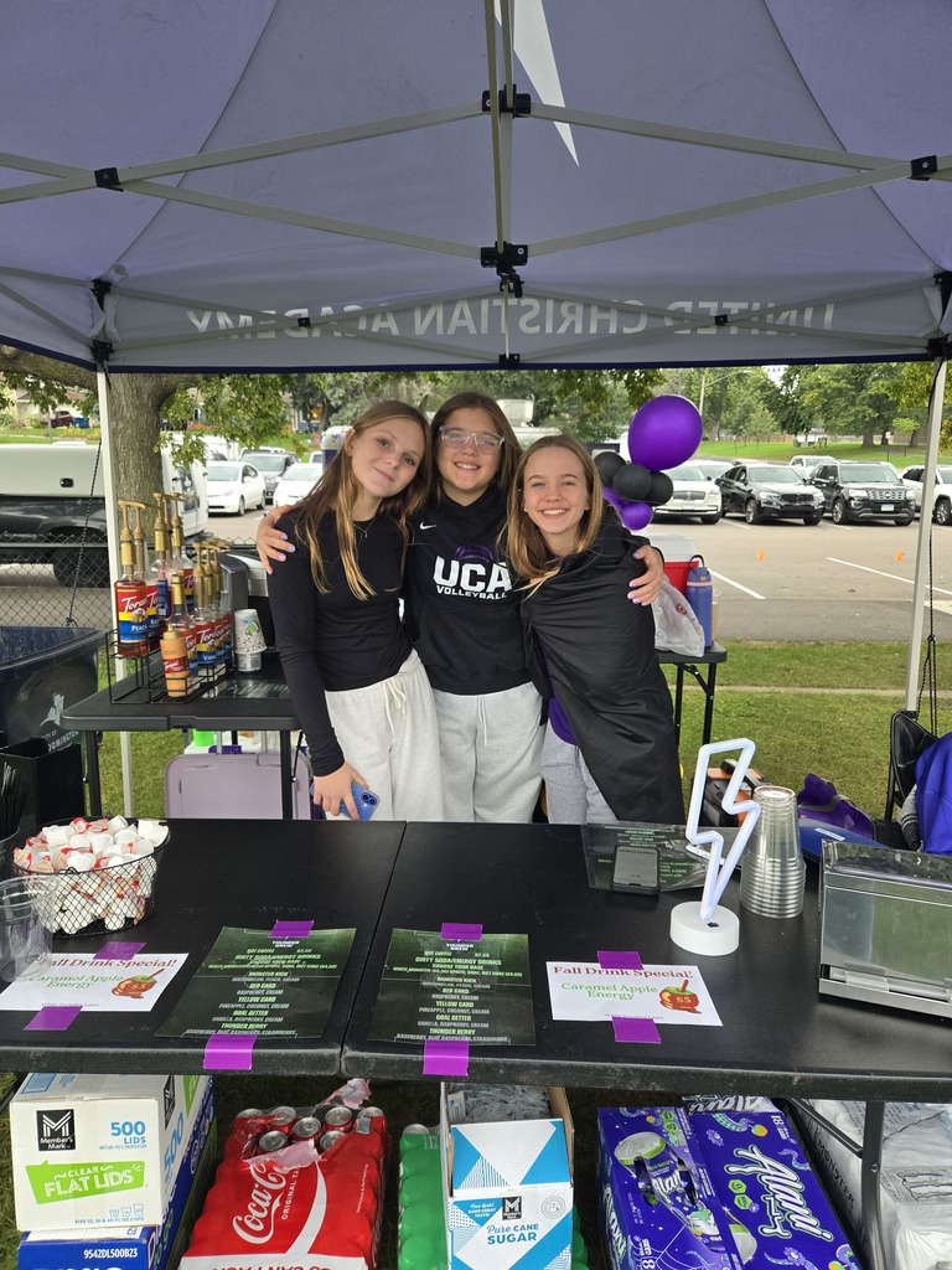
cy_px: 635
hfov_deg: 58.9
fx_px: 843
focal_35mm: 23
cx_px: 476
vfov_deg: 73.9
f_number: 1.8
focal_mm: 5.4
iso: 125
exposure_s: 1/180
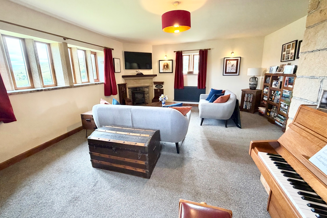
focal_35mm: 15
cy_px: 100
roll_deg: +1.3
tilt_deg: -11.9
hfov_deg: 100.4
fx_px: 136
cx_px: 162
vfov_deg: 77.2
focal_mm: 2.22
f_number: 2.2
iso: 250
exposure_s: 1/50
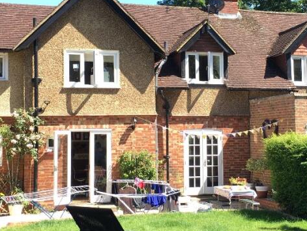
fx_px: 559
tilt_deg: +5.9
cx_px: 177
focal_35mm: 63
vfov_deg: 23.3
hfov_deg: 30.7
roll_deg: +0.1
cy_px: 97
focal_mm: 4.15
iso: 25
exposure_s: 1/326
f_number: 2.2
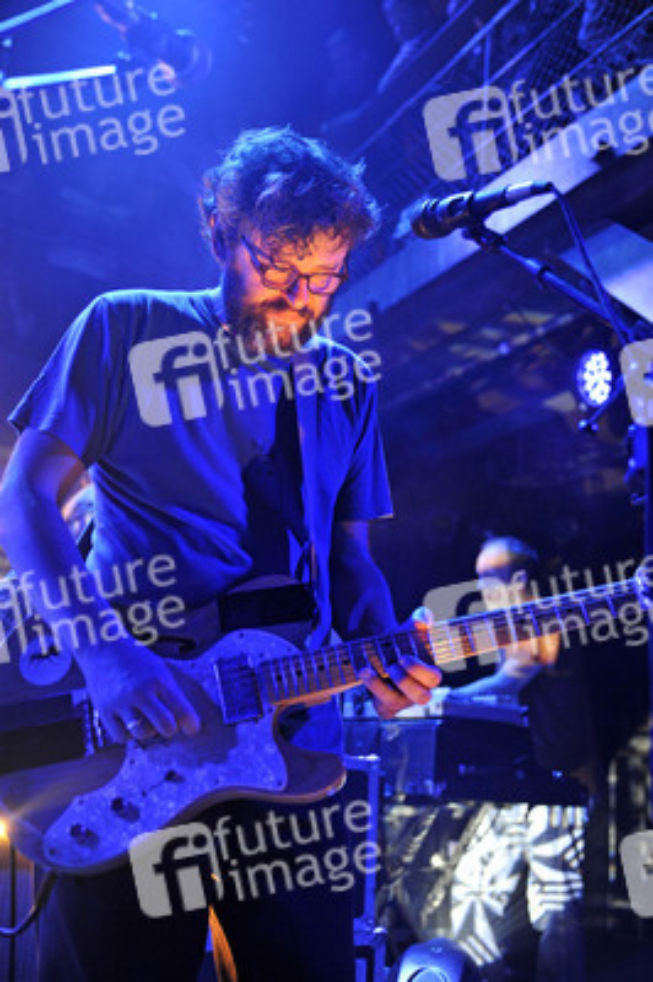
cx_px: 326
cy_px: 491
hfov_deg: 36.8
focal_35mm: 36
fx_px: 981
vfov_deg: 53.2
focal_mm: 36
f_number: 2.8
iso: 1600
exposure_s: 1/100
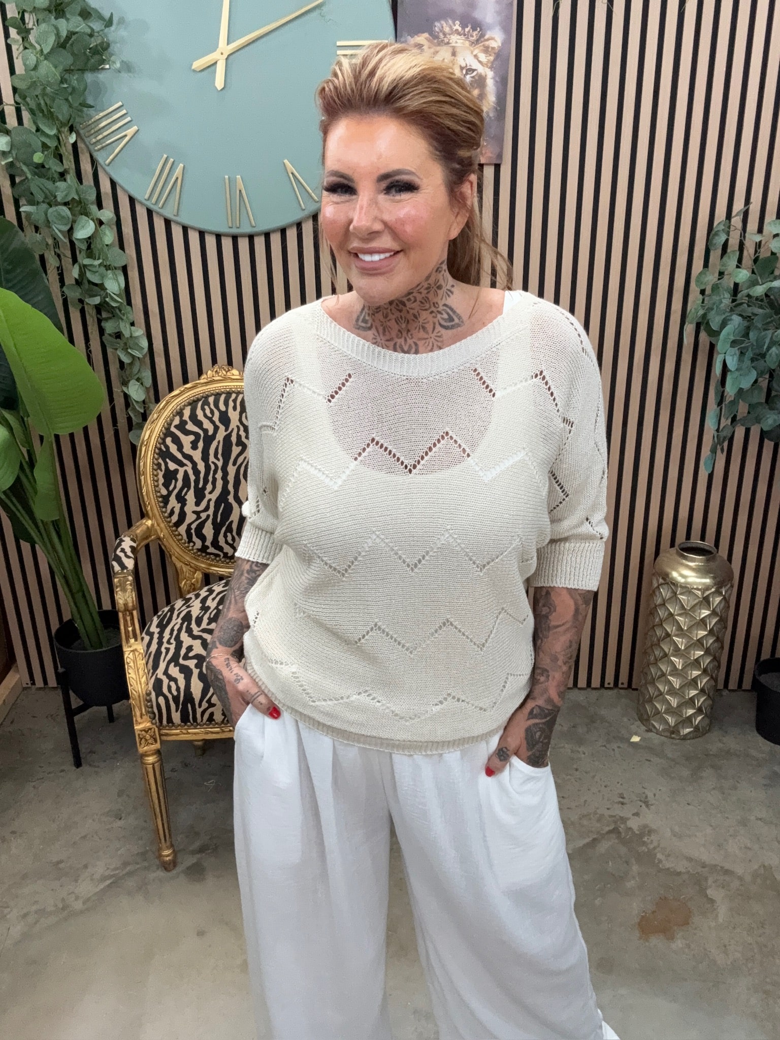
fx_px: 901
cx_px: 390
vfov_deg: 60.0
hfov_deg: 46.8
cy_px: 520
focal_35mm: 30
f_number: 1.9
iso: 100
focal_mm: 2.69
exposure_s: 1/50
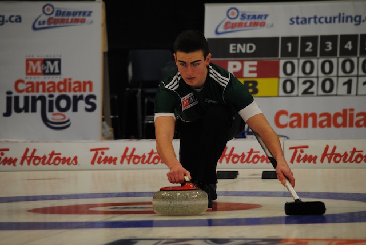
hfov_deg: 7.4
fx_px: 2824
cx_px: 183
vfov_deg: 5.0
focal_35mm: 278
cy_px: 122
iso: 400
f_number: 5
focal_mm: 185
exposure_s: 1/50
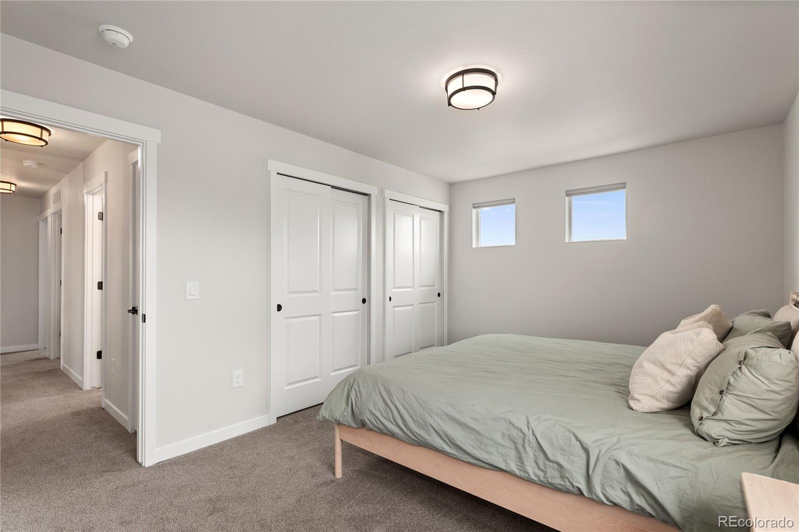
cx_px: 400
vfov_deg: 73.7
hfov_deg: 96.7
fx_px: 355
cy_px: 266
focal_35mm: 16
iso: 800
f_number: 8
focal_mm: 16
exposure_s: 1/13
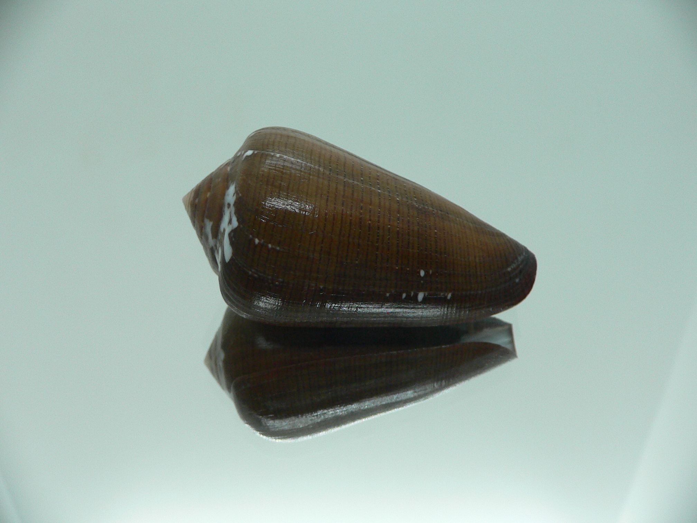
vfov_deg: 40.7
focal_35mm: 35
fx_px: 705
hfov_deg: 52.6
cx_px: 348
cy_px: 262
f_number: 2.8
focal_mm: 4.6
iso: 100
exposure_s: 1/60
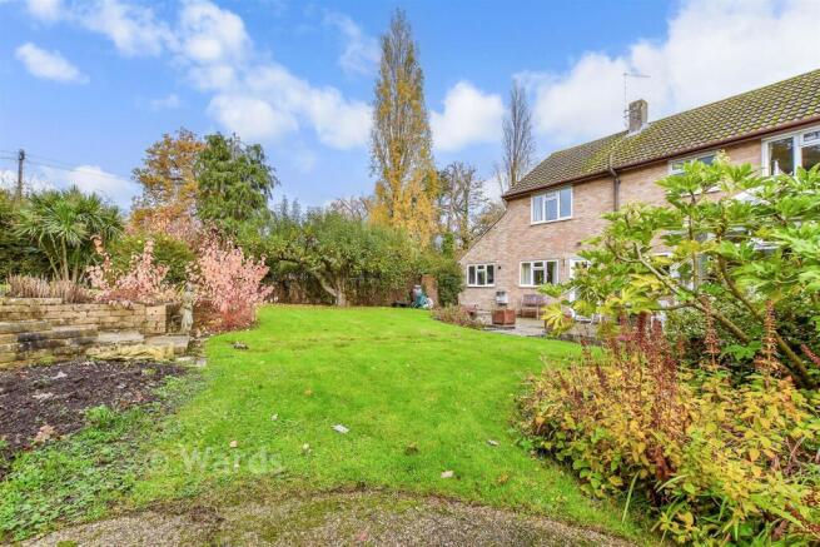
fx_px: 570
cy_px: 274
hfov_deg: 71.5
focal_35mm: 25
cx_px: 410
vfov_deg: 51.3
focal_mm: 17
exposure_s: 1/160
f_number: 8
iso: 160
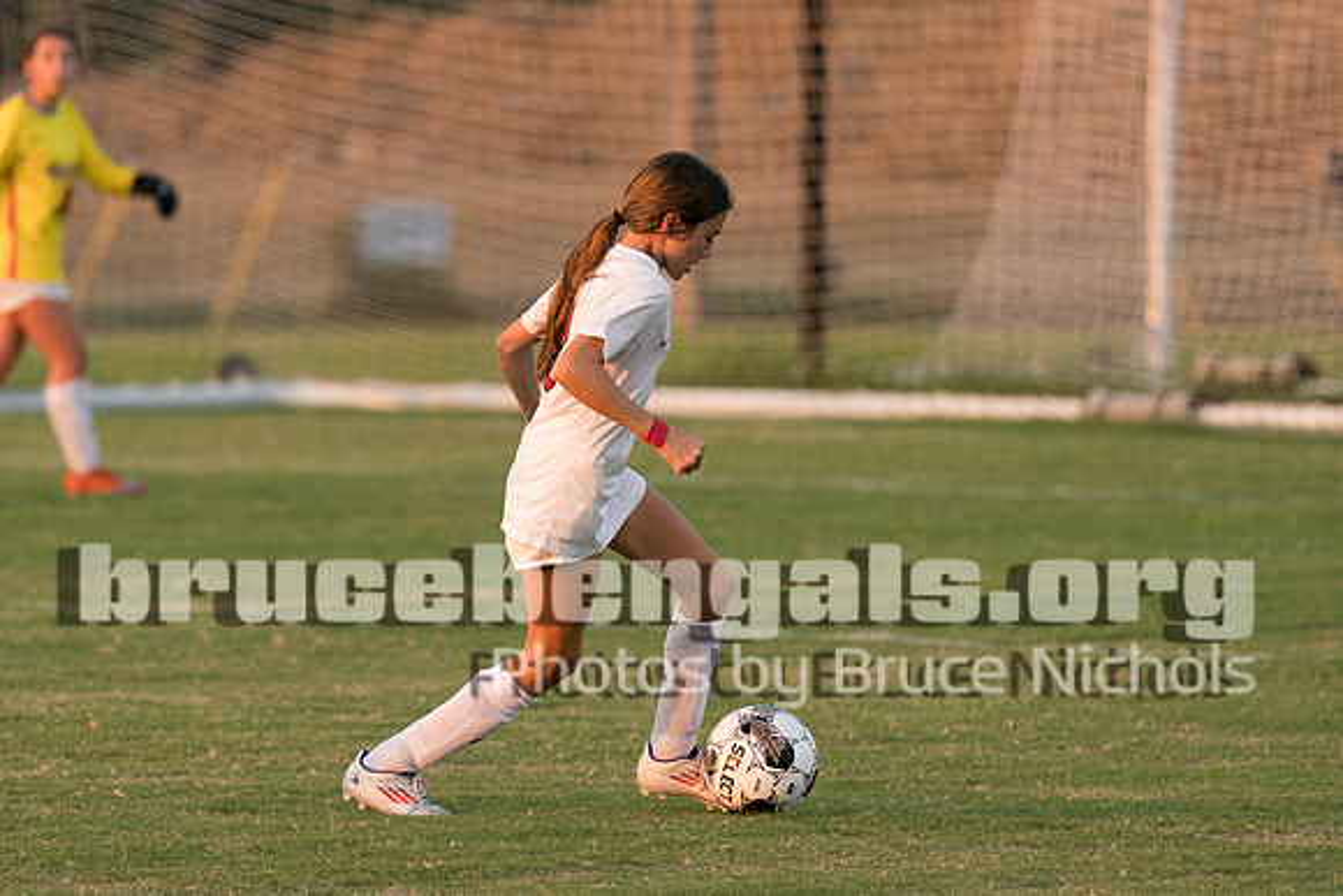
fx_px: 16622
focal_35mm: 445
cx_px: 483
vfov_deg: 3.1
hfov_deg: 4.6
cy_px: 298
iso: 1000
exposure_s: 1/2000
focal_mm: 200
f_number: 2.8
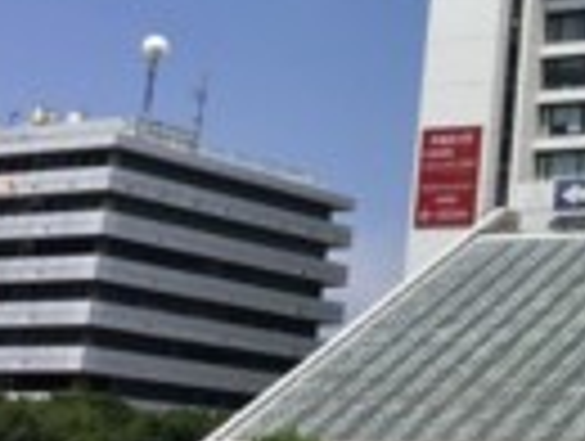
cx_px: 666
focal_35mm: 107
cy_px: 9
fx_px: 1812
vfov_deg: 13.7
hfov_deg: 17.6
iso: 25
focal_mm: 3.3
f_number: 2.4
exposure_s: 1/3891
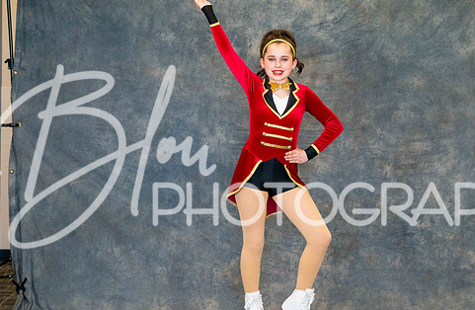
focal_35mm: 106
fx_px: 1390
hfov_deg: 19.4
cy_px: 148
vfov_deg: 12.7
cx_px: 275
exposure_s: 1/160
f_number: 3.2
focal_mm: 85
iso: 2000
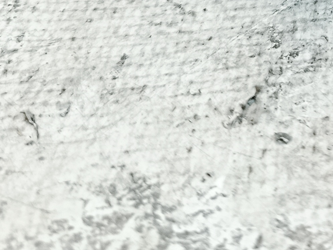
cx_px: 448
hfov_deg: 18.8
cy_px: -231
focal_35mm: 96
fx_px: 924
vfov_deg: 13.5
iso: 555
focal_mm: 5.24
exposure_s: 1/120
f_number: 1.7
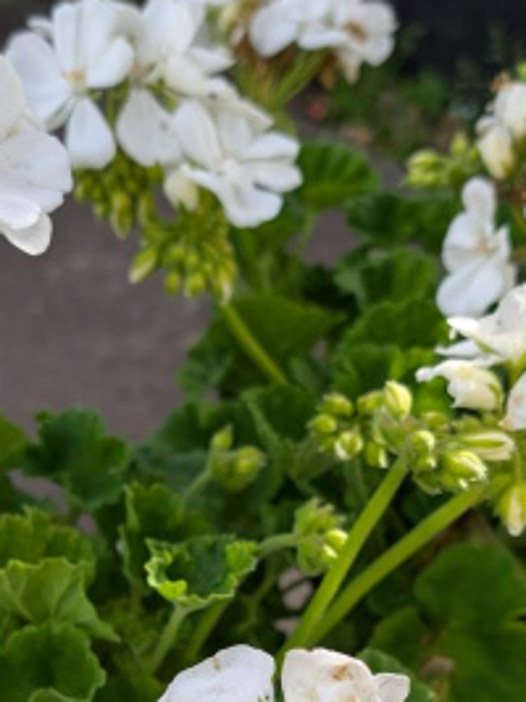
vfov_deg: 34.6
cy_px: 552
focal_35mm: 54
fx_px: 1095
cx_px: 229
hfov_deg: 27.0
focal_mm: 6.9
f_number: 1.68
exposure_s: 1/271
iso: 26
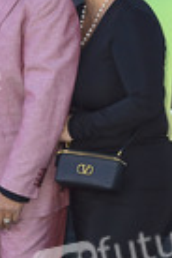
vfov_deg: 11.4
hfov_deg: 7.6
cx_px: -40
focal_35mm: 180
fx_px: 1290
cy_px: 176
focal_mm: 62
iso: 125
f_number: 7.1
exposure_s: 1/250
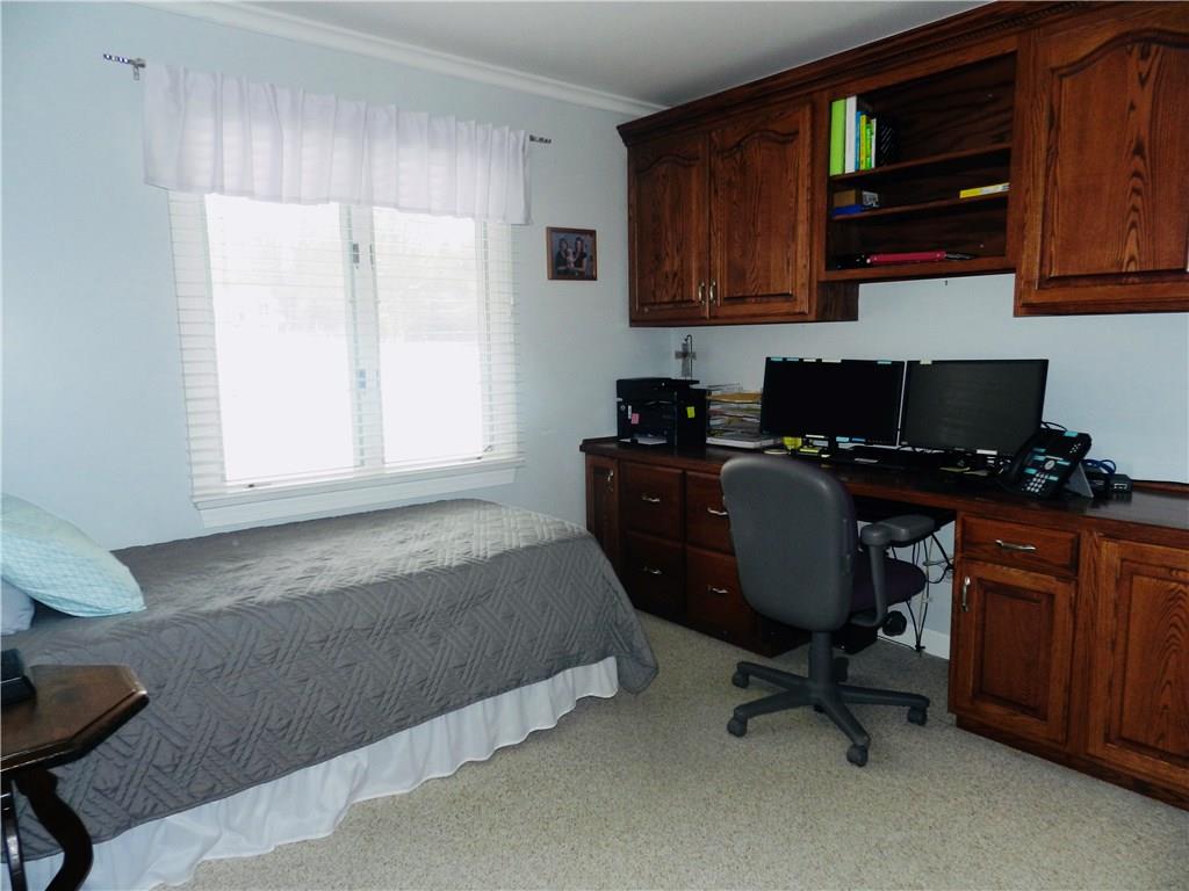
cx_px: 594
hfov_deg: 73.9
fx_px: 790
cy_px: 446
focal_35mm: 23
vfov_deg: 58.9
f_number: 3.4
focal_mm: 4
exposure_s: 1/80
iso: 160
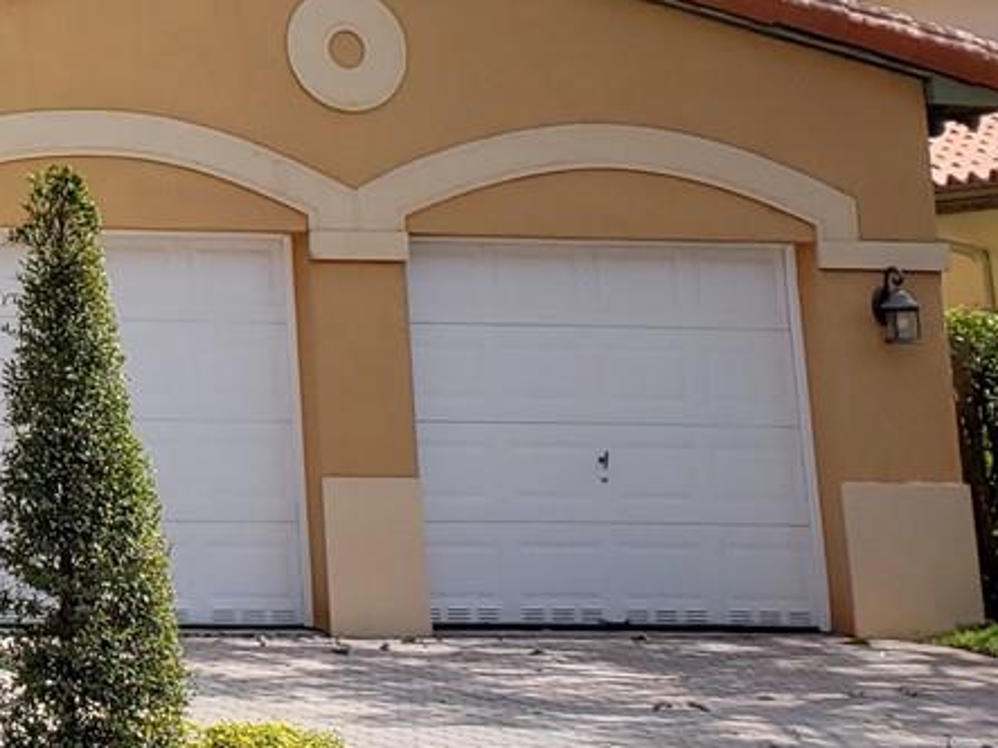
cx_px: -615
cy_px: -128
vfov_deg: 15.2
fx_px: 2709
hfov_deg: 18.0
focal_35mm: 94
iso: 50
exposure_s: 1/1242
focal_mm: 4.3
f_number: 2.4
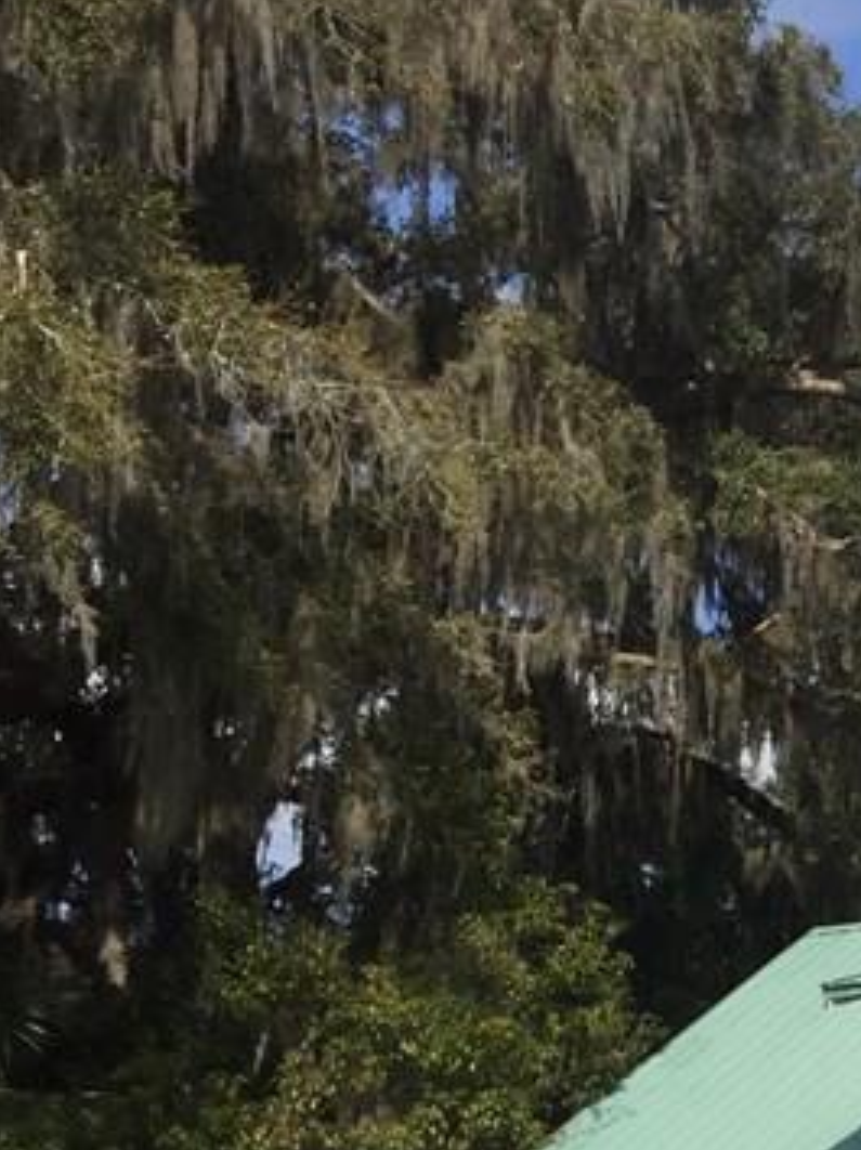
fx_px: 2789
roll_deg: +0.4
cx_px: 1547
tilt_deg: +6.2
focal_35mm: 84
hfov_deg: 15.2
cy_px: 1208
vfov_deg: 22.2
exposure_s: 1/3300
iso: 32
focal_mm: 4.15
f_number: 2.2
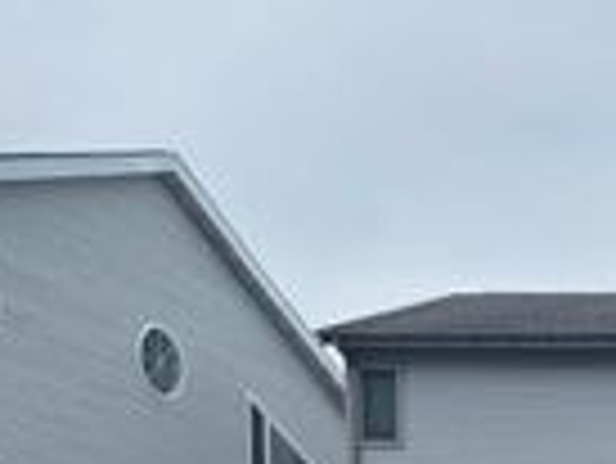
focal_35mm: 84
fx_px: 1496
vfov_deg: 15.7
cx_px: 1106
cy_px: 759
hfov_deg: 18.3
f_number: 1.8
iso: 25
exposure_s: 1/1695
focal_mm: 5.4
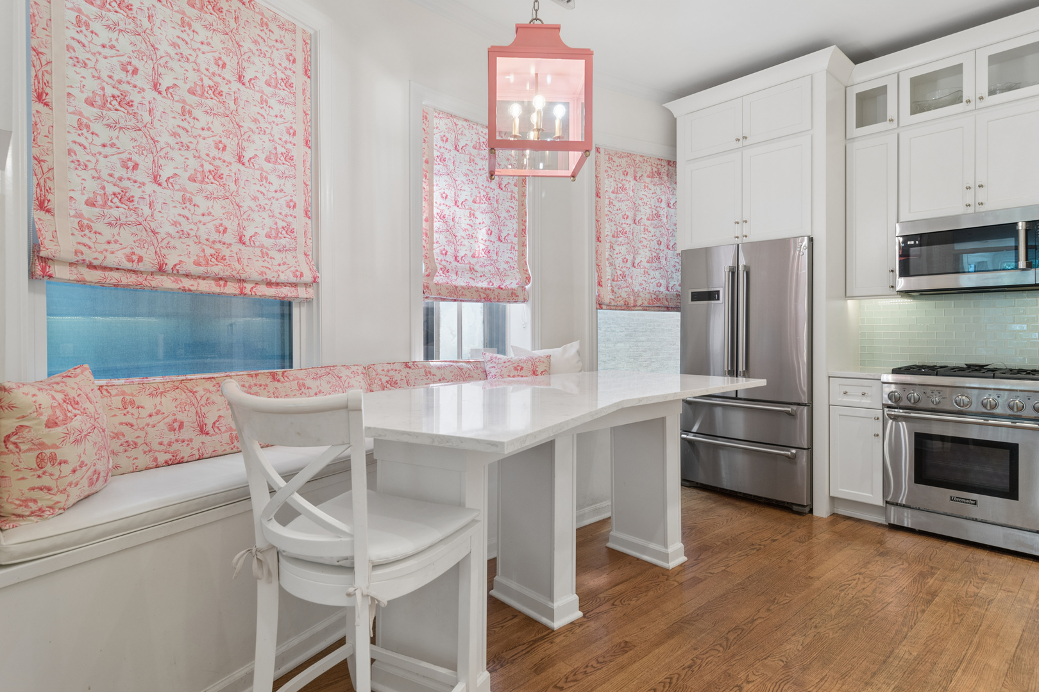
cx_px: 520
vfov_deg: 67.4
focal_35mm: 18
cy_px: 346
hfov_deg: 90.0
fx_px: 519
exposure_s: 1/2.5
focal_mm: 12
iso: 200
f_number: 8
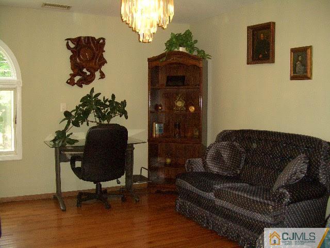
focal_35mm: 35
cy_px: 124
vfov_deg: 40.7
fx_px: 334
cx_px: 165
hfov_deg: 52.6
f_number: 2.6
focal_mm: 5.8
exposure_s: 1/60
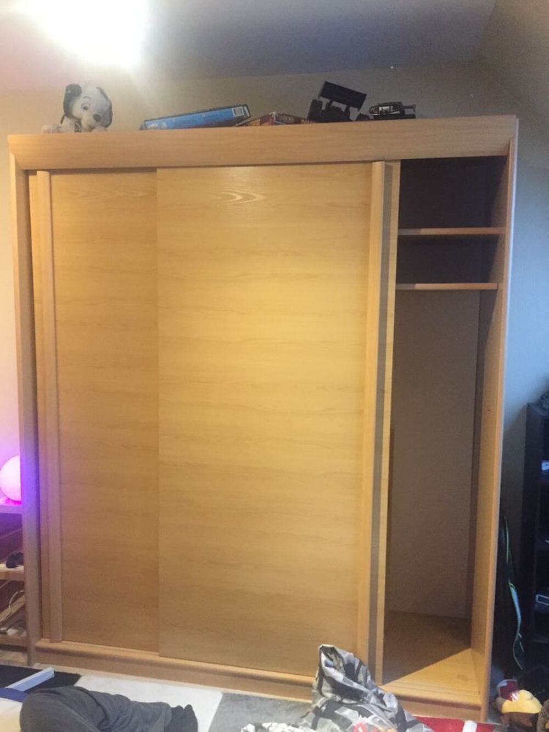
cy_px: 366
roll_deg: +0.6
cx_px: 274
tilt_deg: -6.6
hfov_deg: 48.2
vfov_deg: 61.7
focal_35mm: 29
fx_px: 613
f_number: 2.2
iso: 320
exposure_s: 1/17
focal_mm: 4.15
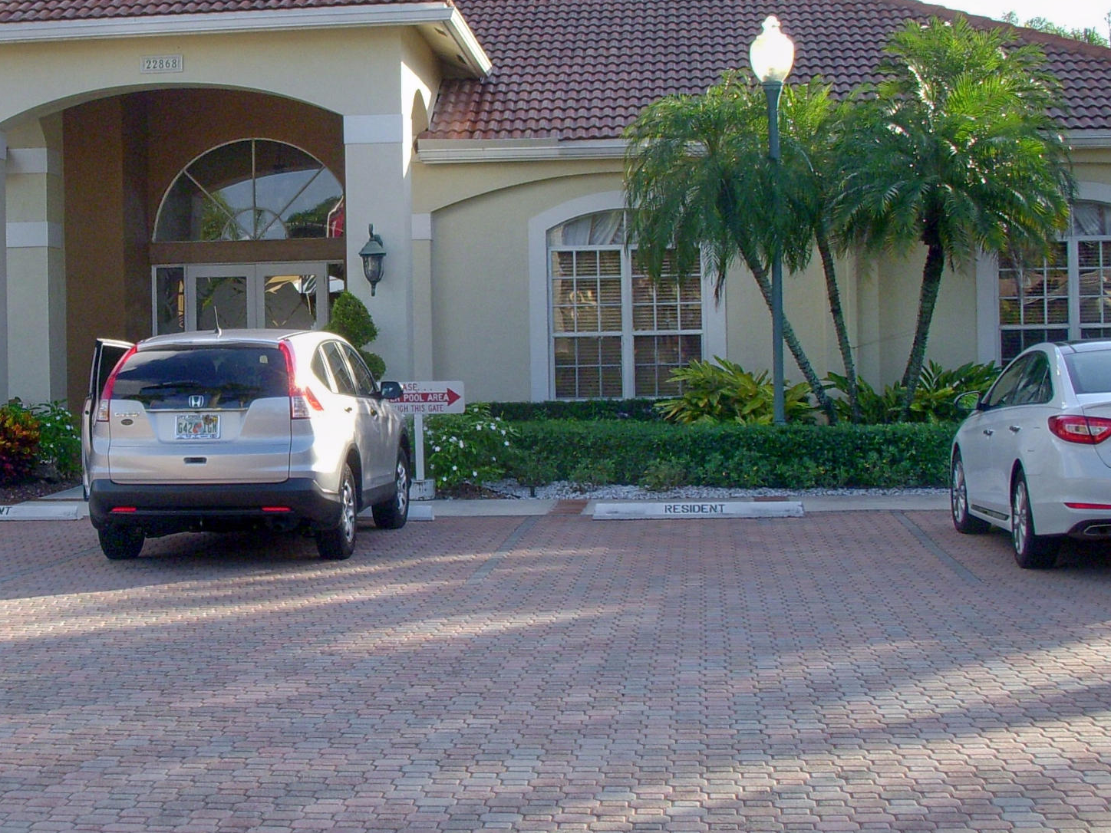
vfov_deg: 21.0
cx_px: 279
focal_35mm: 70
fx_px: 2247
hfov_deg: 27.4
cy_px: 388
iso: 100
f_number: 3.3
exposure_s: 1/320
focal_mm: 6.3
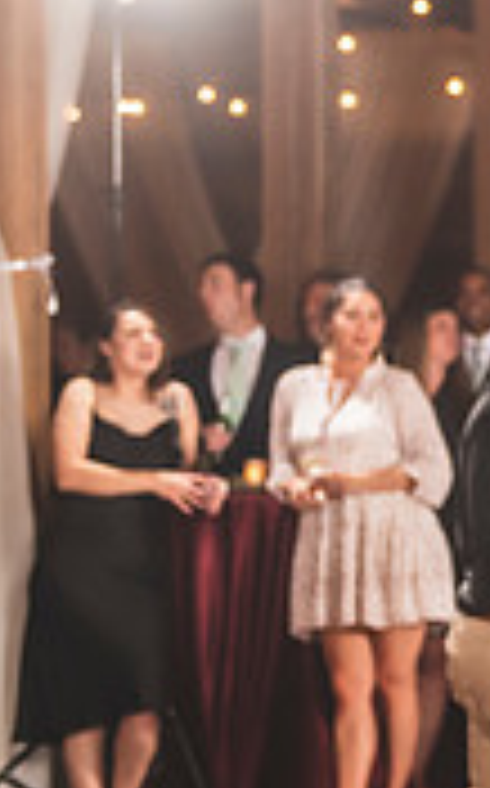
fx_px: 4027
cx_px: 1259
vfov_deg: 11.2
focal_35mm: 188
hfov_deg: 6.6
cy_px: 326
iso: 1000
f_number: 2.8
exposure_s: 1/200
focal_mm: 55
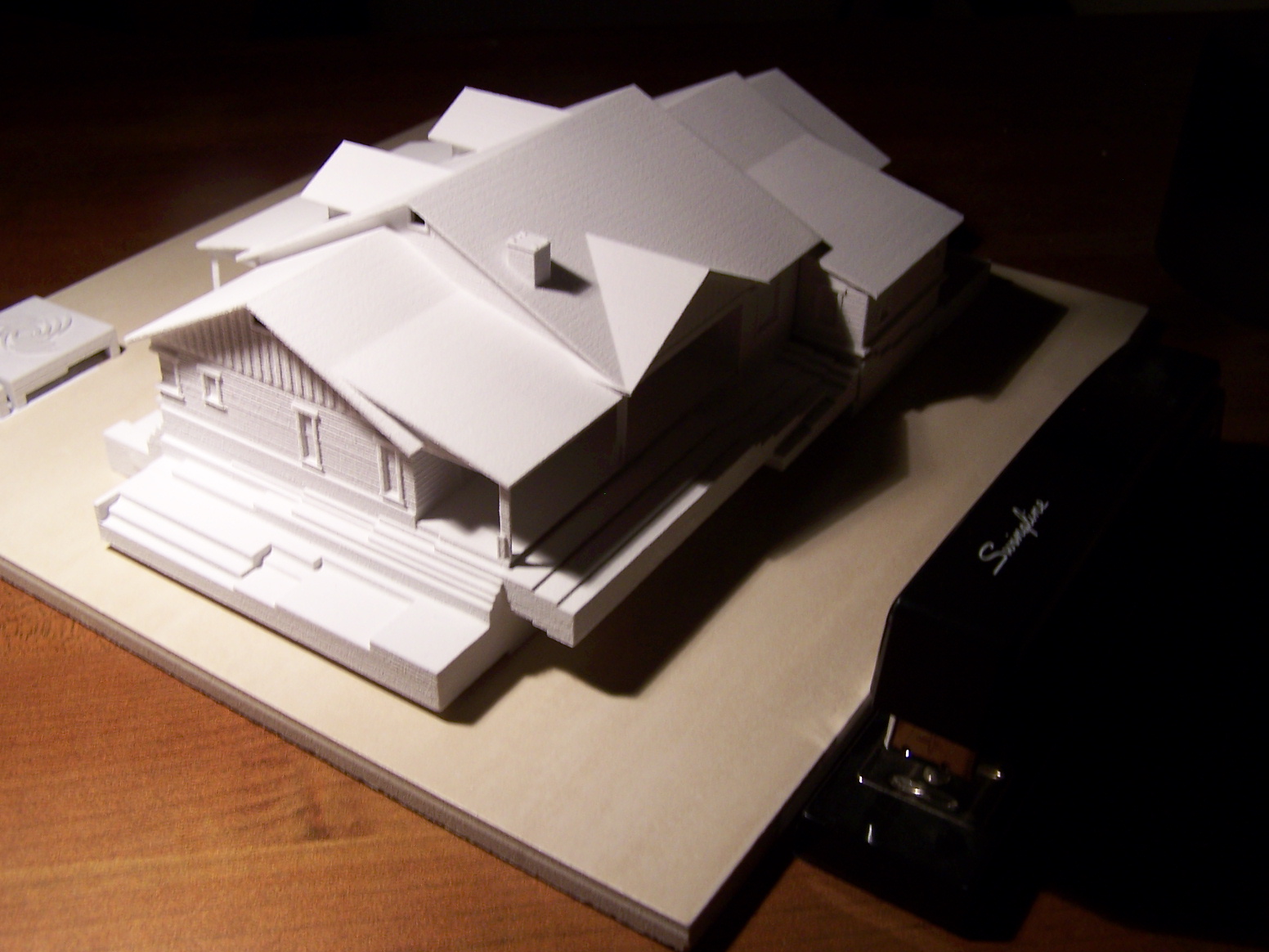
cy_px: 476
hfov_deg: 49.0
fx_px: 1393
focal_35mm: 38
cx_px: 634
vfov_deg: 37.7
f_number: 2.8
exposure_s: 1/40
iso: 80
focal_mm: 6.3
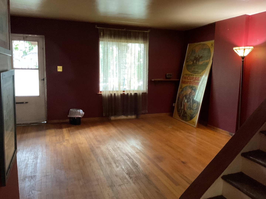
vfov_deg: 48.2
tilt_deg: -8.7
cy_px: 100
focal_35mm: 29
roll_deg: -2.6
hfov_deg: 61.7
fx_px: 223
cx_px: 133
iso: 500
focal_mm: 3
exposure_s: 1/30
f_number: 1.8
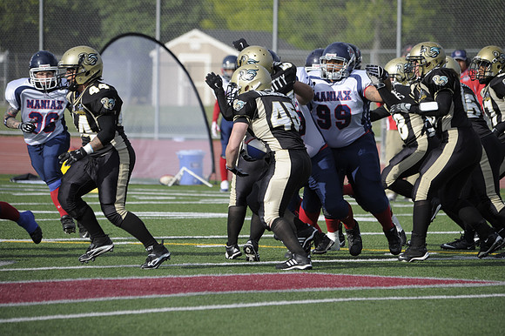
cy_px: 168
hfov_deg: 5.2
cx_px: 252
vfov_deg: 3.4
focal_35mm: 400
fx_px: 5608
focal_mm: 400
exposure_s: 1/1000
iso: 400
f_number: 9
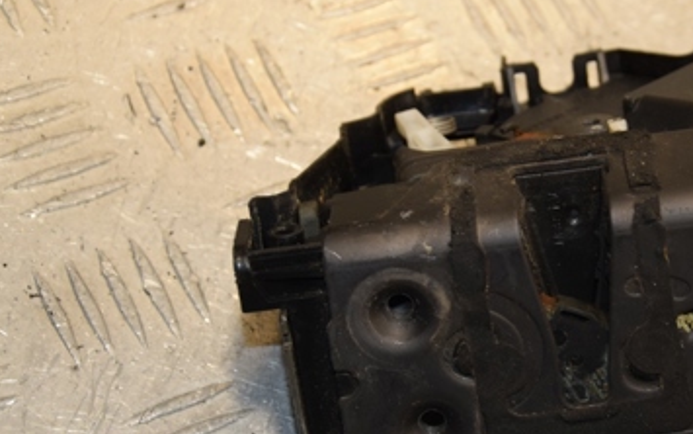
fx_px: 2341
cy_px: 221
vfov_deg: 10.6
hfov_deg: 16.7
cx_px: 547
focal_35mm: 124
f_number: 5.6
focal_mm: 45
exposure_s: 1/200
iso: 800
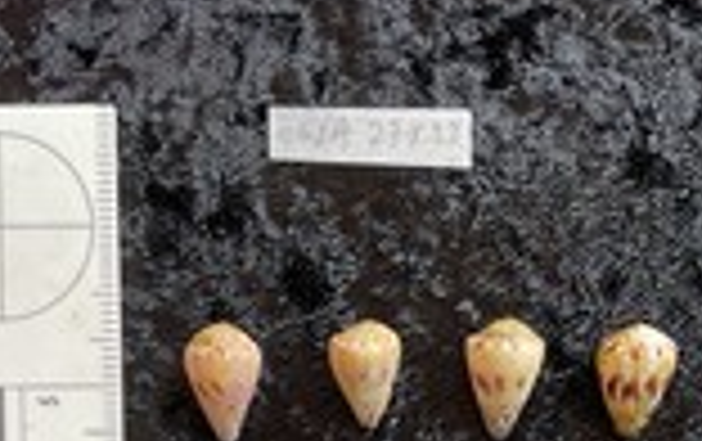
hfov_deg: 29.5
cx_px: 482
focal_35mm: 69
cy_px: 565
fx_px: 1322
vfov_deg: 17.8
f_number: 1.8
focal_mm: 3
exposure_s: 1/120
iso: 50
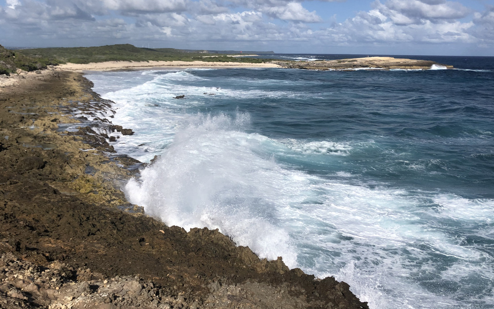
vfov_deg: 37.0
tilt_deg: -6.5
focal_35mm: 34
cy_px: 114
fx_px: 458
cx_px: 226
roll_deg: +0.1
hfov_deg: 56.6
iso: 20
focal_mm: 4
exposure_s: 1/5348
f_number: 1.8
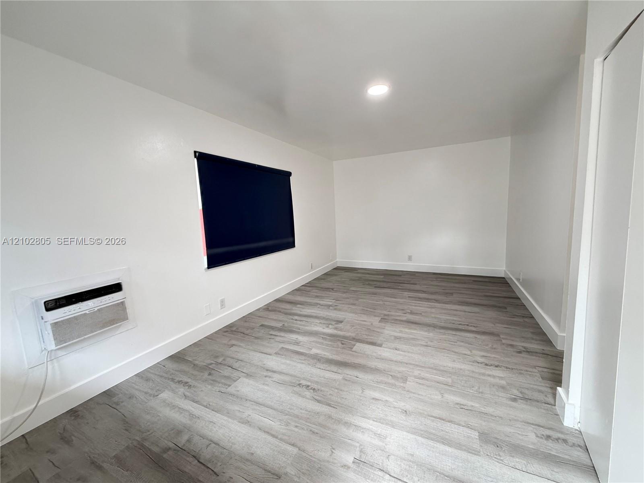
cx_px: 322
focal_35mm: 14
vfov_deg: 85.7
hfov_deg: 102.1
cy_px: 242
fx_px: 260
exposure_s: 1/60
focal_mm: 2.22
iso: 200
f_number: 2.2
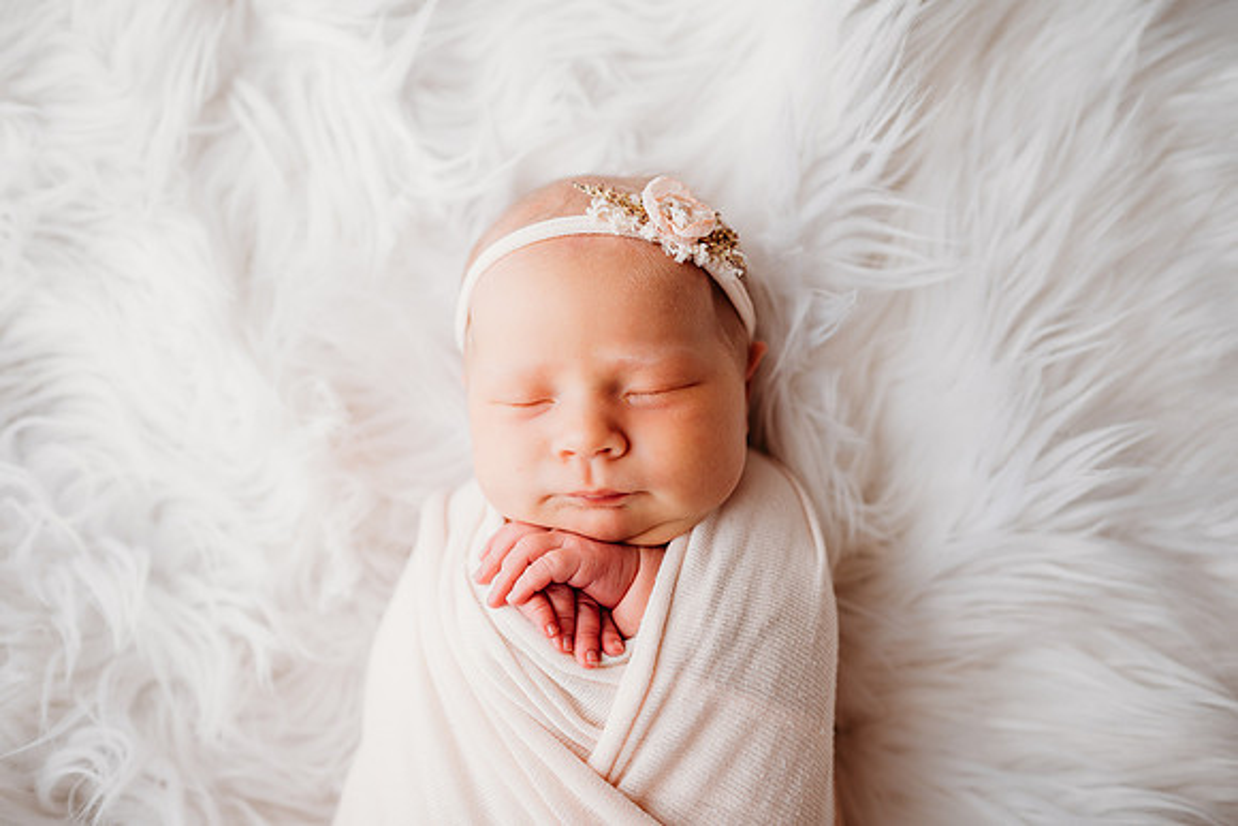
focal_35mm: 25
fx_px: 874
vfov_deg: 50.6
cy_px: 412
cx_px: 598
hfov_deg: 70.6
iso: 80
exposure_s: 1/200
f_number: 2.5
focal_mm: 24
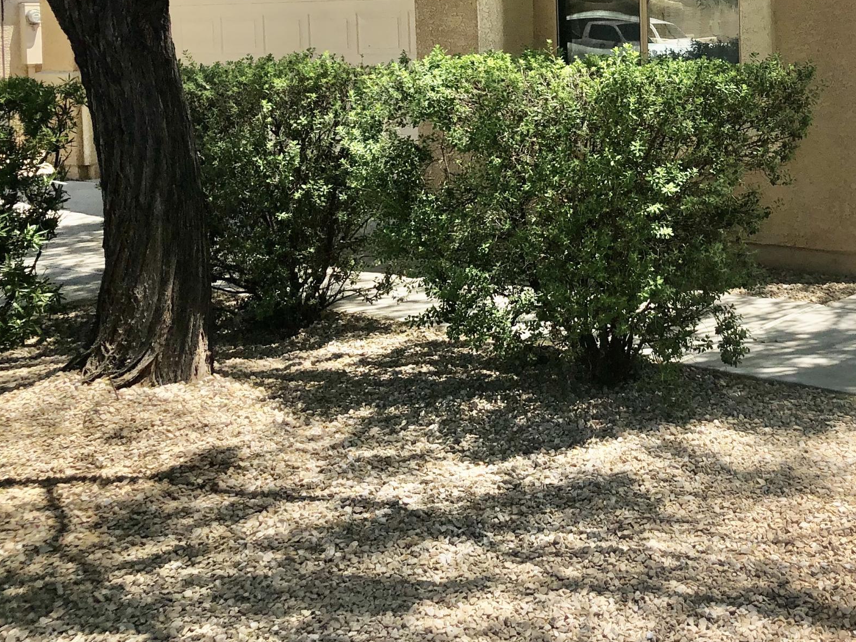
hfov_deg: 34.4
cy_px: 81
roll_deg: +1.0
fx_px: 1311
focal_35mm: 53
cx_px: 751
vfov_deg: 26.7
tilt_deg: -3.7
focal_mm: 4
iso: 20
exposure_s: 1/1171
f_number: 1.8
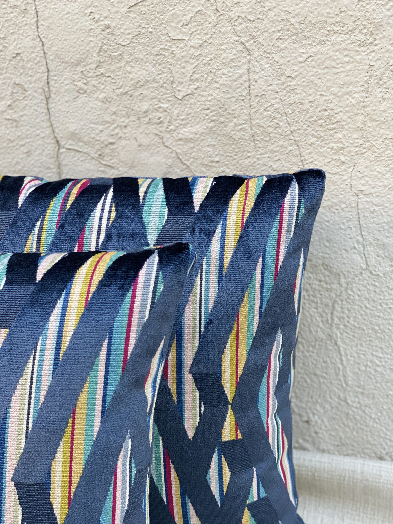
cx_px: 196
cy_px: 262
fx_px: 787
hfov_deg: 28.0
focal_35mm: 52
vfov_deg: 36.8
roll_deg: +2.1
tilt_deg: -21.6
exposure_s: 1/122
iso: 100
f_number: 2
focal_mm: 6
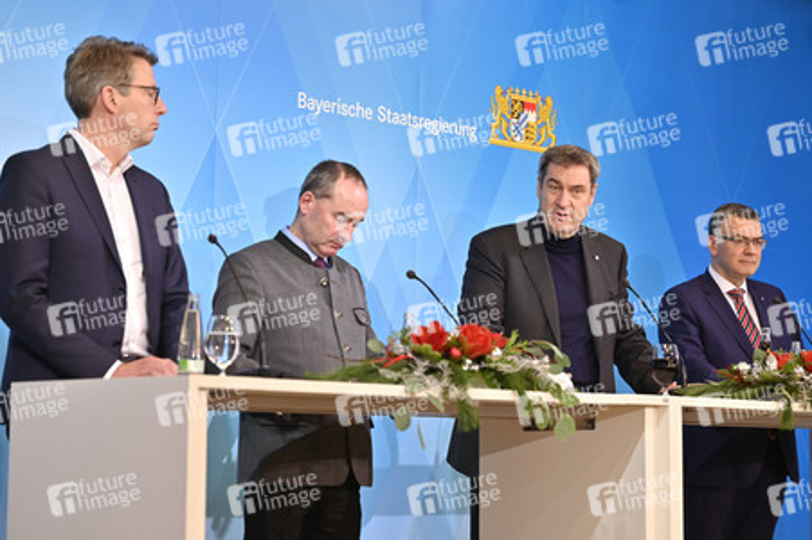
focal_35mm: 81
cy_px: 270
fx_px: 1826
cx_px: 406
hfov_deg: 25.1
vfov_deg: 16.8
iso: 500
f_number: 2.8
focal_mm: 81
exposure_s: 1/400
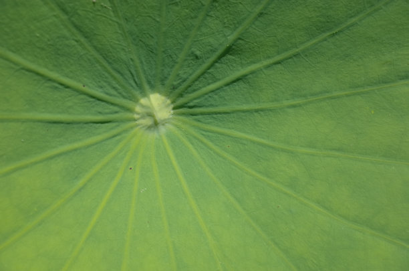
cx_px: 204
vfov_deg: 46.2
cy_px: 136
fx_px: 317
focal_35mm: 28
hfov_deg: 65.6
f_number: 8
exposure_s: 1/250
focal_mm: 18.3
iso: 100
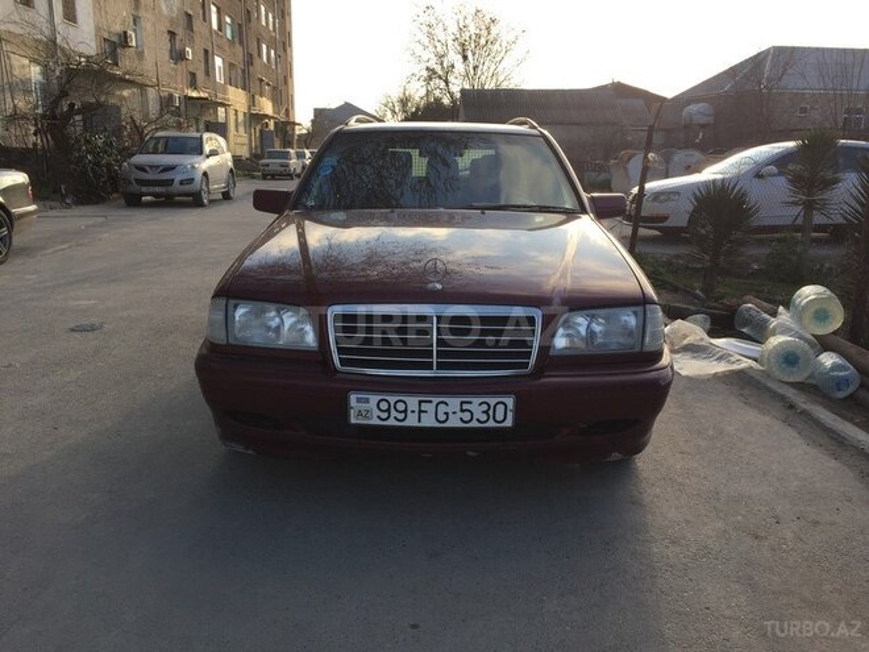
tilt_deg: -14.3
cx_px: 434
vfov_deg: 48.2
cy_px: 326
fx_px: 728
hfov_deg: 61.7
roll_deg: -0.9
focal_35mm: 29
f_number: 2.2
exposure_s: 1/732
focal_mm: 4.15
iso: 32
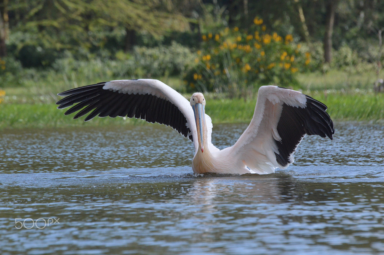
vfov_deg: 3.5
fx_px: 4156
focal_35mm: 390
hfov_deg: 5.3
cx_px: 192
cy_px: 128
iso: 1250
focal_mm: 260
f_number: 10
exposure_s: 1/800
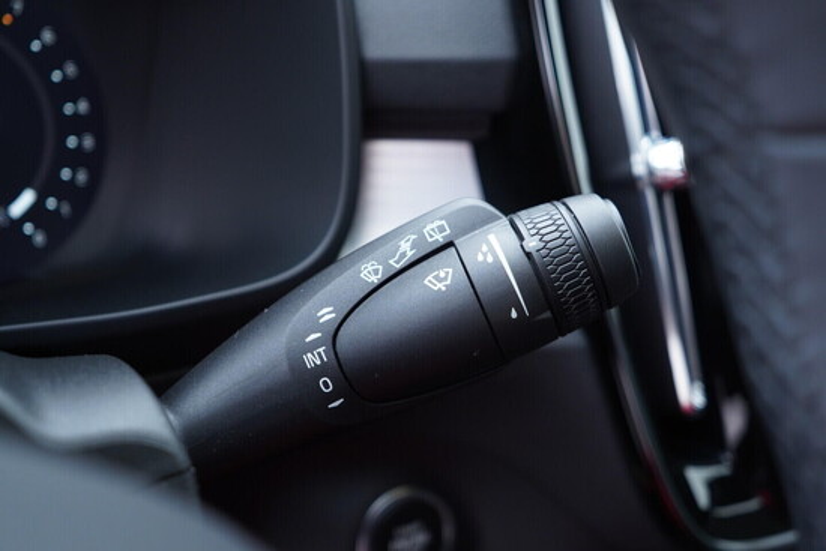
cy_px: 276
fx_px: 826
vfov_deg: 36.9
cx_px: 413
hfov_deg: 53.1
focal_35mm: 36
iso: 400
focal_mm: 24
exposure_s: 1/40
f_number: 2.8
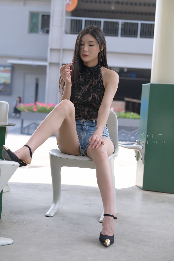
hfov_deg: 19.5
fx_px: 507
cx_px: 87
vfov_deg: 28.8
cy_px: 130
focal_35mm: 70
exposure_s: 1/500
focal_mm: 70
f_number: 4
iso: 250
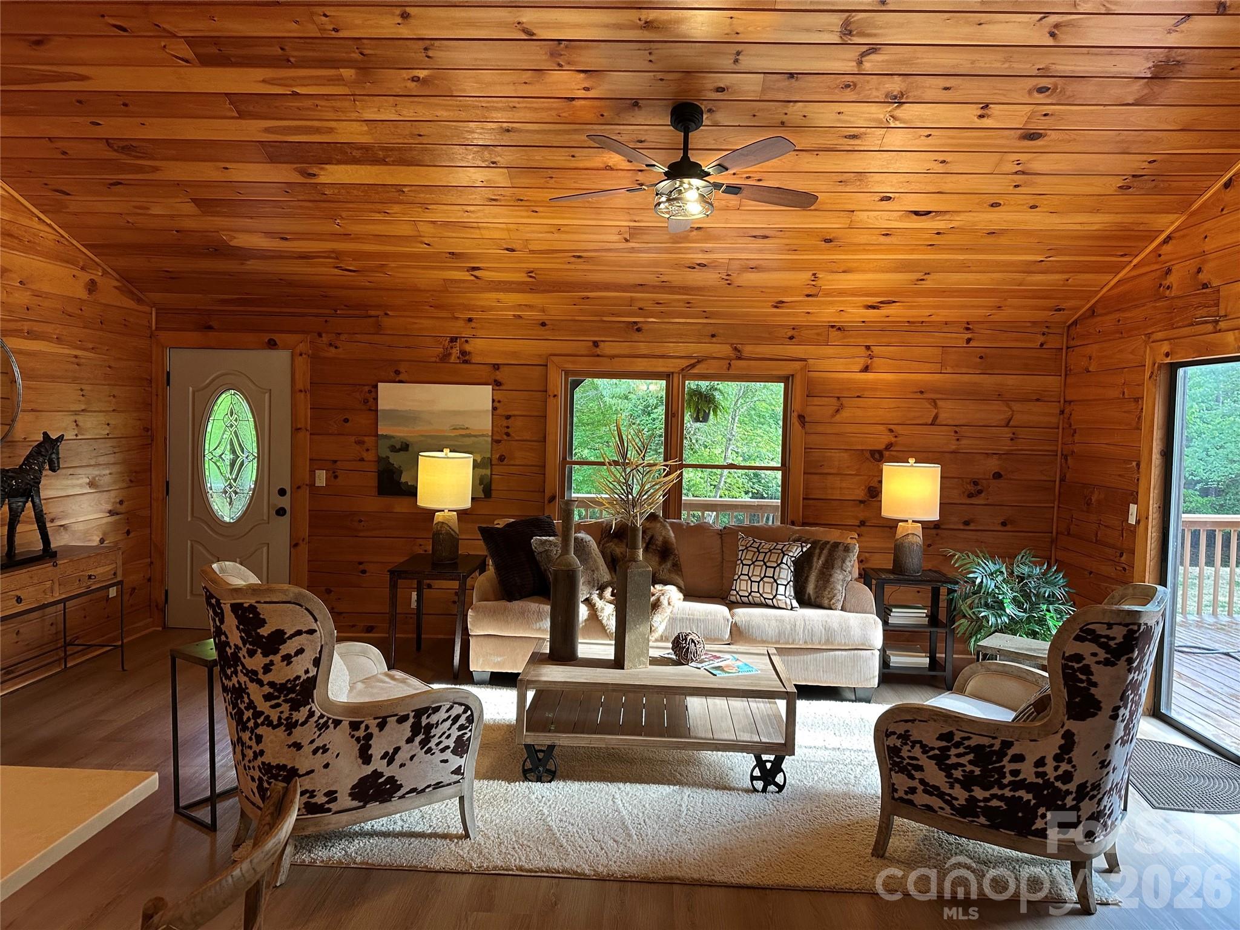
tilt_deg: +1.4
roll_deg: -2.6
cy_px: 465
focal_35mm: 24
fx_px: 860
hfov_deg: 71.6
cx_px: 620
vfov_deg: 56.8
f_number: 1.78
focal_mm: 6.86
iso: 200
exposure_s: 1/120
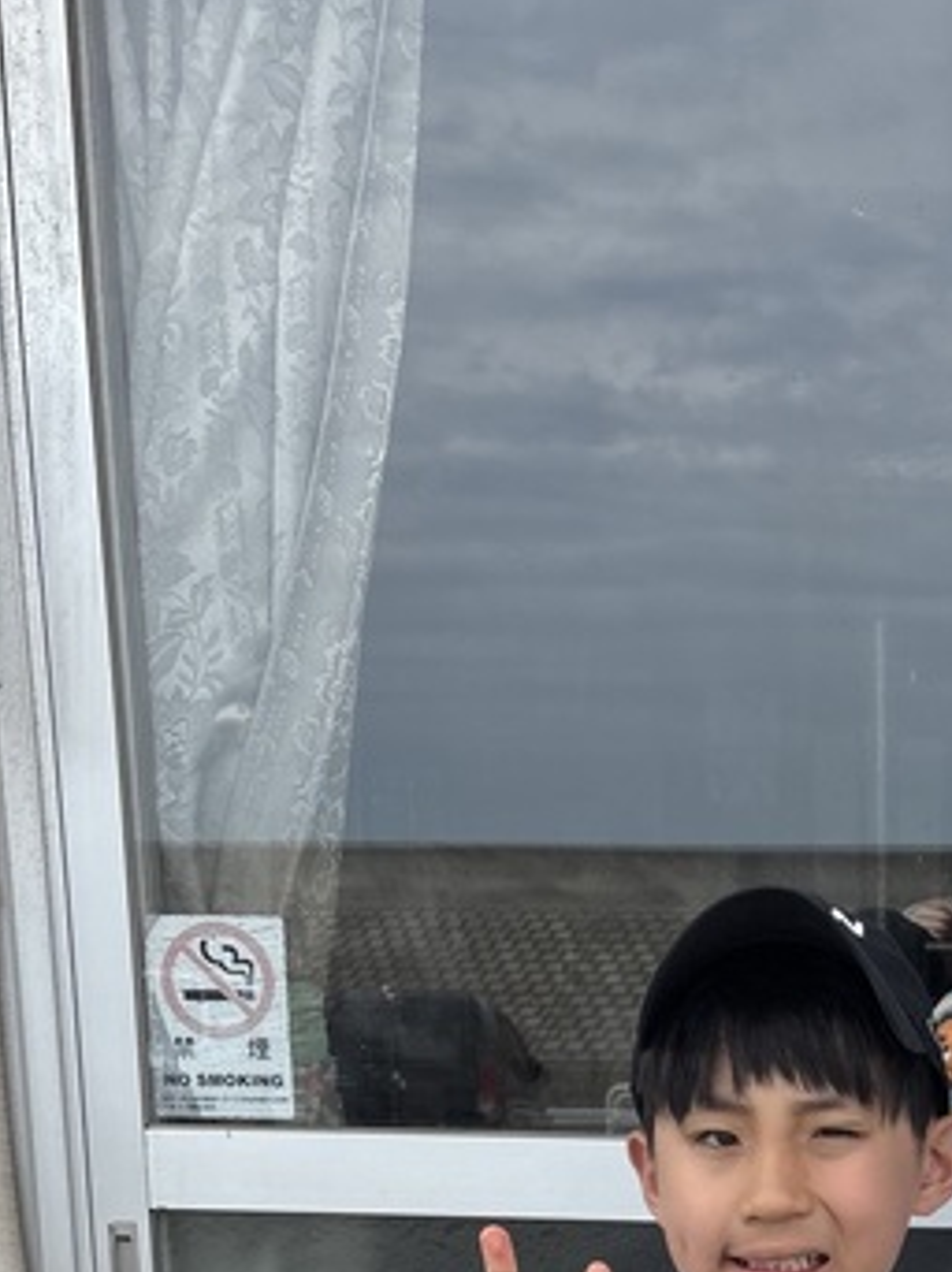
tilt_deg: -15.4
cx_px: 911
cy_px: 1566
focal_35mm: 65
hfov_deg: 21.9
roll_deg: -1.3
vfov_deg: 26.2
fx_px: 2386
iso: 50
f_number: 1.6
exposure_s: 1/2151
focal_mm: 5.96
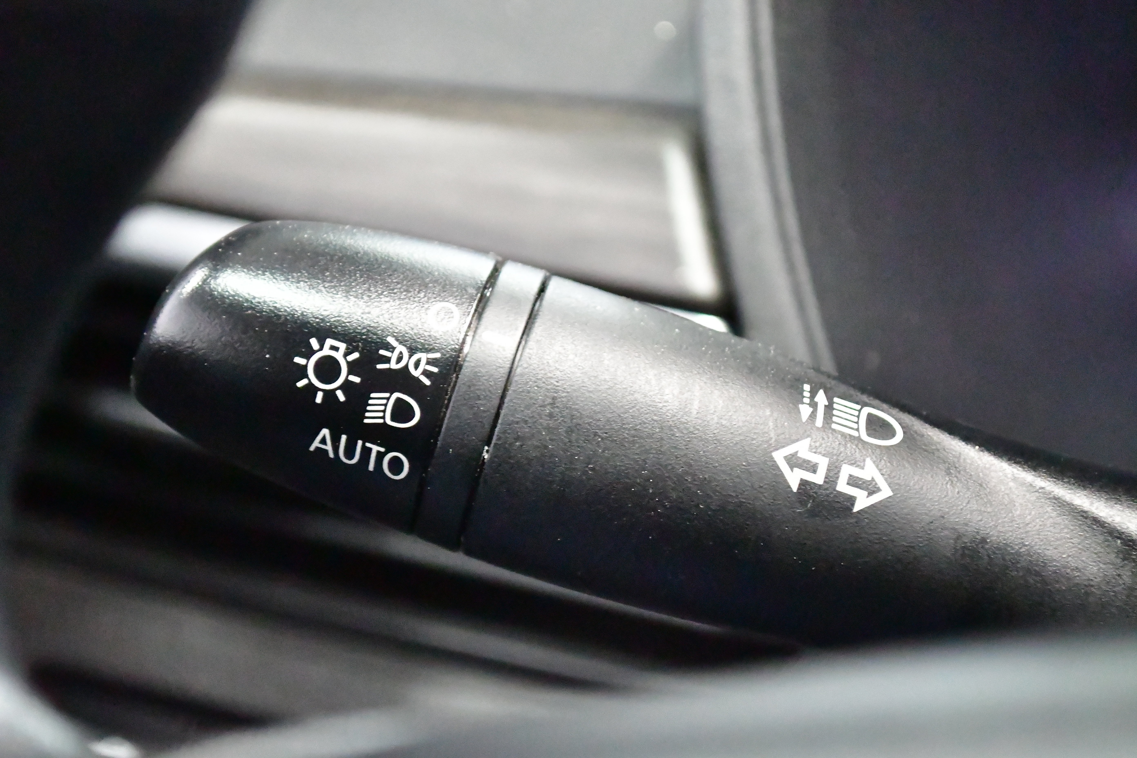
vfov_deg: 16.6
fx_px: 2605
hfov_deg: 24.6
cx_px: 568
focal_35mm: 82
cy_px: 379
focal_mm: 55
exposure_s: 1/100
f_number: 5.6
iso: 25600
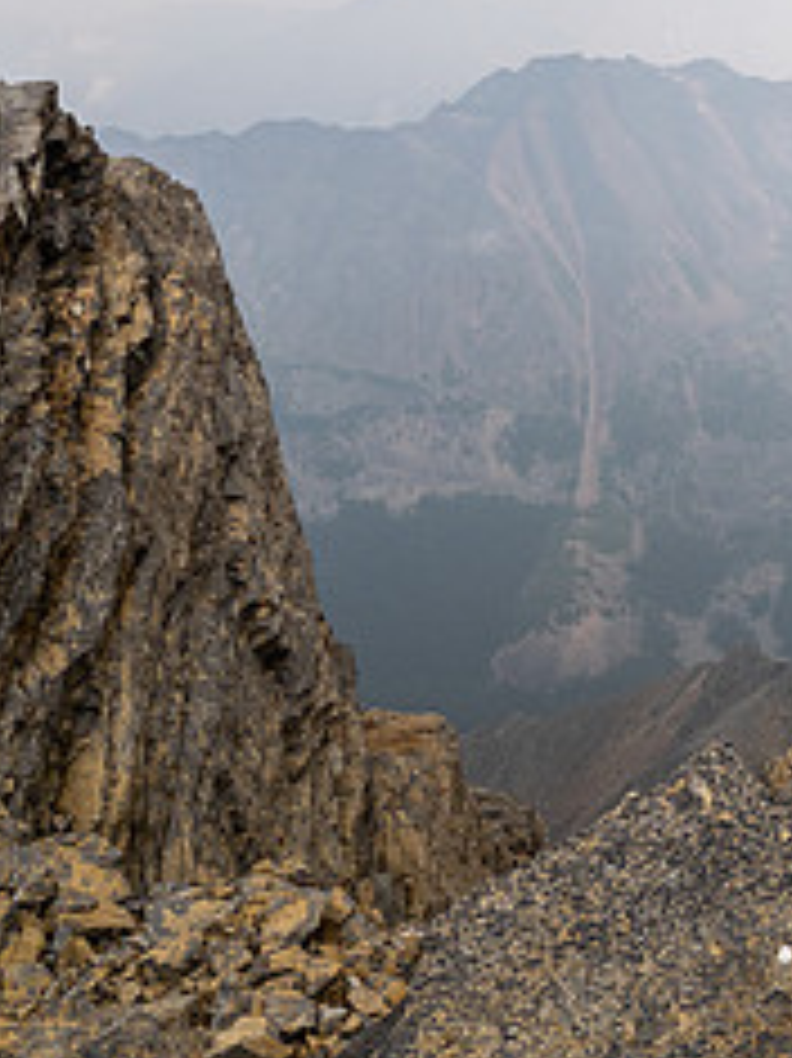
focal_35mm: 46
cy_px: 230
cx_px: 666
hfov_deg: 30.5
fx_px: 1405
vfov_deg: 39.8
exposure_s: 1/500
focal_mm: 12
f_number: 8
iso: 200
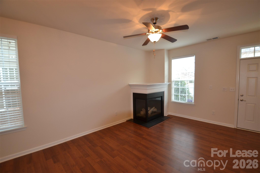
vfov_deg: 77.3
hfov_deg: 100.4
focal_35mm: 15
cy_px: 86
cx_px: 130
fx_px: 108
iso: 450
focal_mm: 10
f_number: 3.5
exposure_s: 1/60
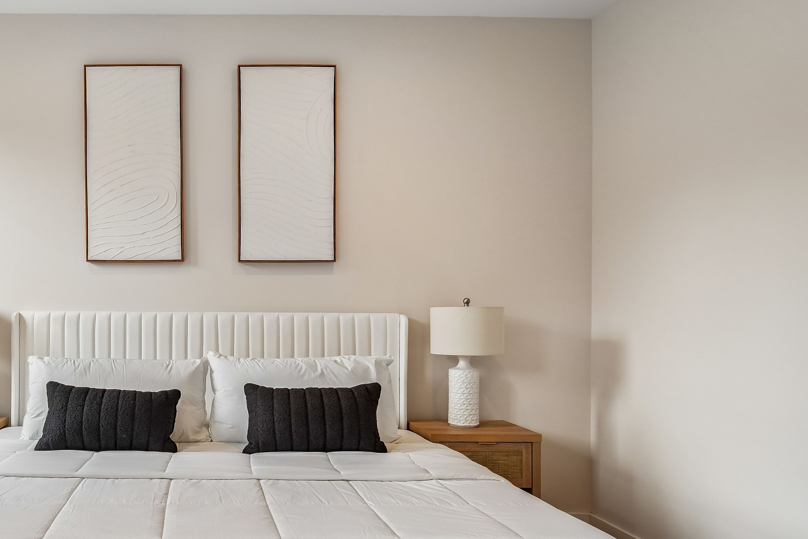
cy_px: 418
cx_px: 201
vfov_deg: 47.3
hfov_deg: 65.1
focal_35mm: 26
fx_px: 584
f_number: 7.1
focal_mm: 14
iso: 500
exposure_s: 1/25
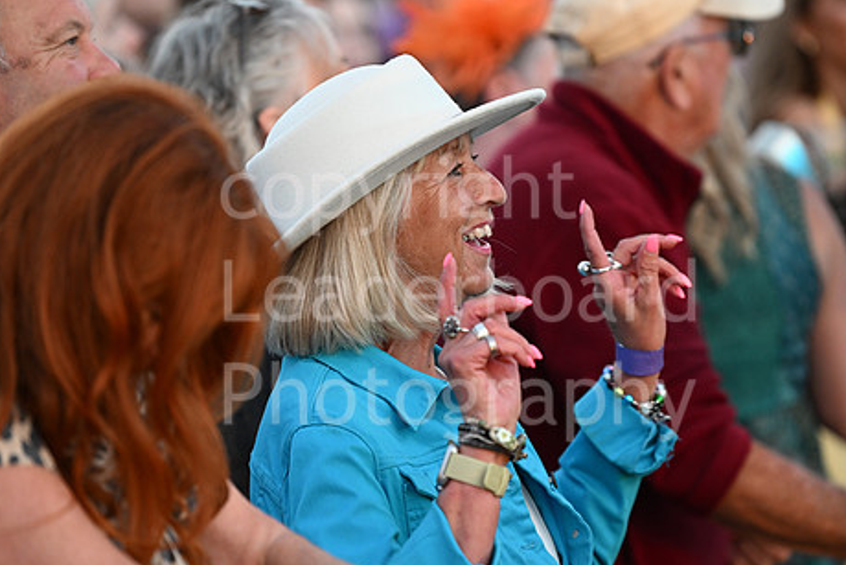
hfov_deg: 8.2
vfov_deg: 5.5
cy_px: 308
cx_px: 462
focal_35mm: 252
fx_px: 5924
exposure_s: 1/400
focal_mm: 200
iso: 1600
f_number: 3.5
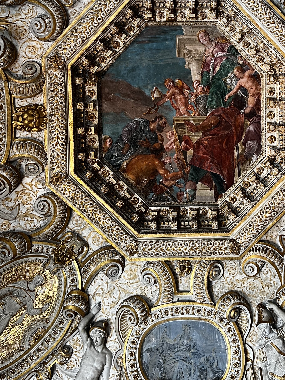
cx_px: 192
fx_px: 472
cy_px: 120
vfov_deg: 43.1
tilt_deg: +85.6
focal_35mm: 43
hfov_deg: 33.3
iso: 80
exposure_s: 1/50
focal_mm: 5.7
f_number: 1.5
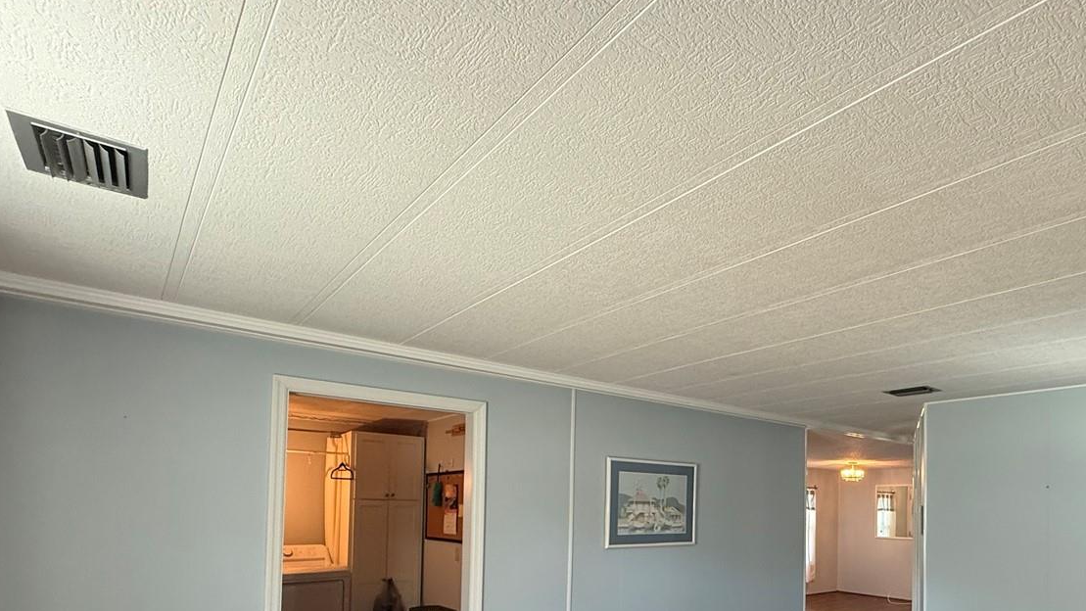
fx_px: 634
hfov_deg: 78.5
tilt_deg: +1.5
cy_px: 498
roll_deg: -1.0
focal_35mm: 22
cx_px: 727
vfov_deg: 48.3
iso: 200
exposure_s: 1/60
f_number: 2.2
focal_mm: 2.22
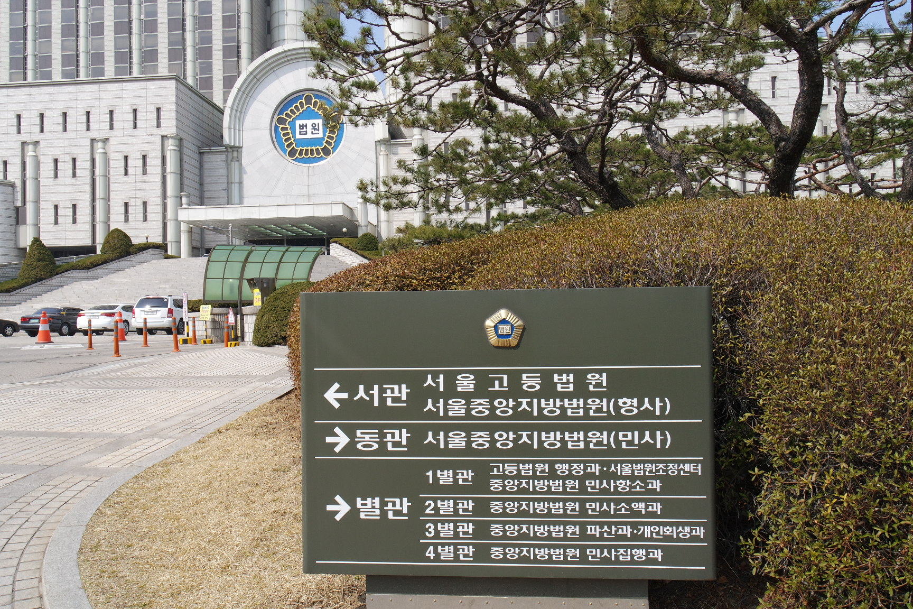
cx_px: 456
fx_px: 609
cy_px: 304
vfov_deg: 53.1
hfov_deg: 73.7
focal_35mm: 24
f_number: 8
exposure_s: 1/250
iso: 160
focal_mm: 9
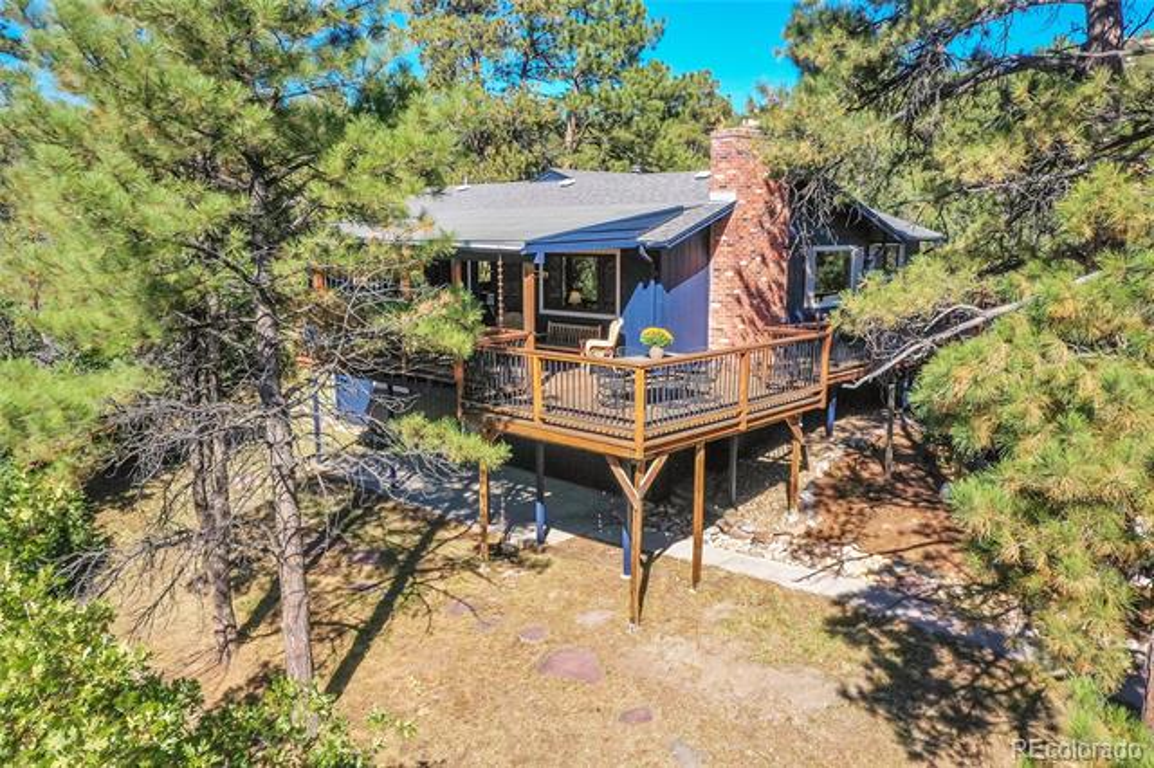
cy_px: 384
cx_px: 577
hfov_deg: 65.5
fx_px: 897
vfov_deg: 46.4
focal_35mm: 28
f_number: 8
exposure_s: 1/1250
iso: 800
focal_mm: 10.26
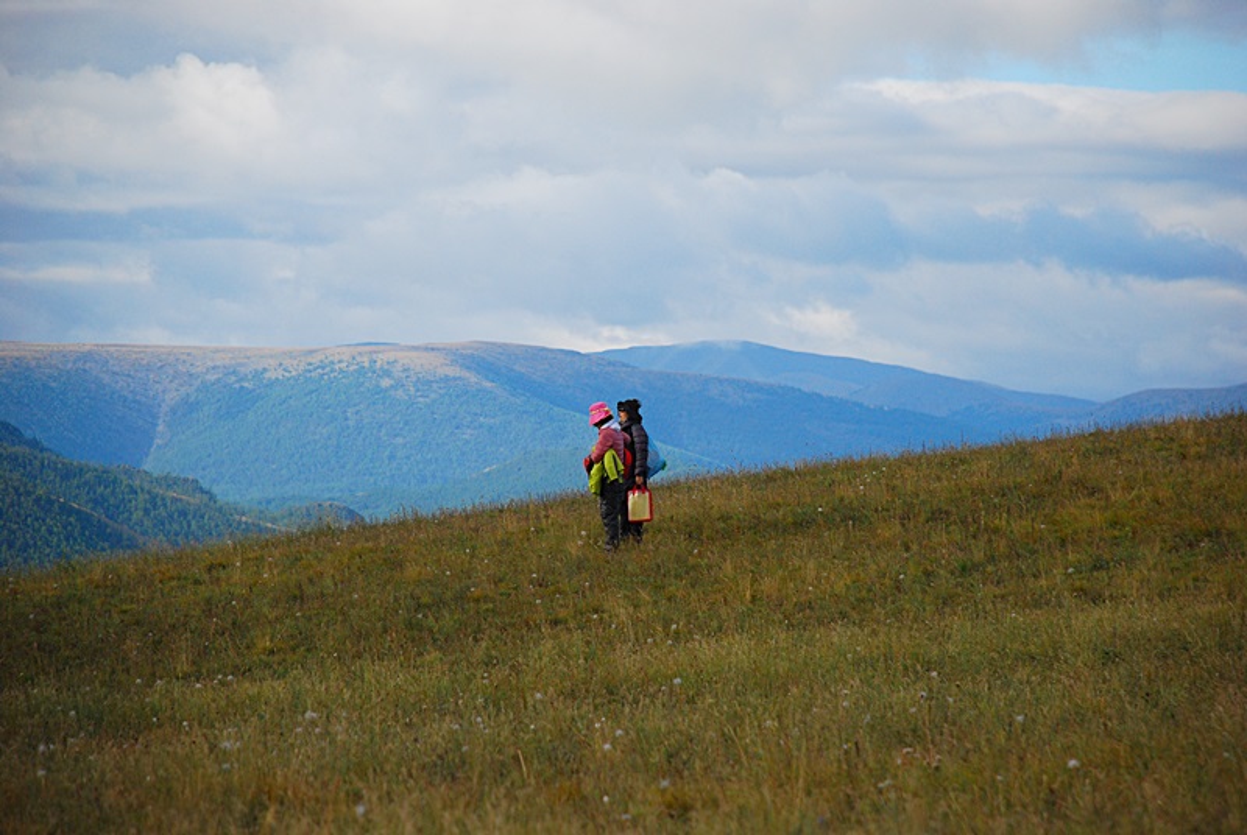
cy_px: 418
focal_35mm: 202
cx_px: 624
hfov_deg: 10.1
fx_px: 7025
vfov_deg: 6.8
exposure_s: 1/1250
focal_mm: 135
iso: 400
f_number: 5.6
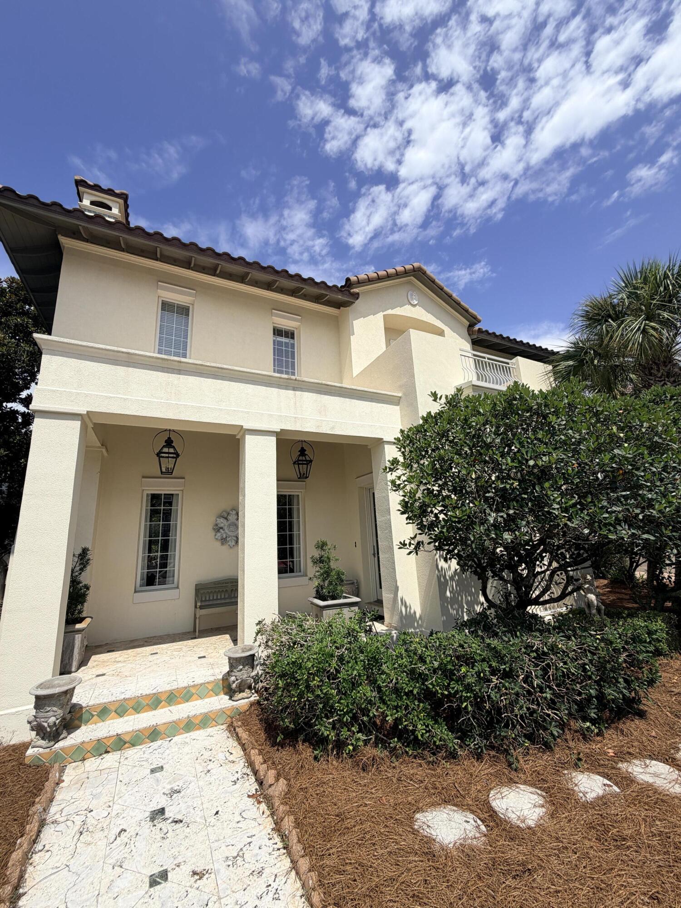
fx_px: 367
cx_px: 340
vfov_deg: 102.1
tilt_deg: +15.3
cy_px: 454
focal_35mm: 14
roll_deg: +2.7
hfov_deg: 85.7
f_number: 2.2
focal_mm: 2.22
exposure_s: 1/1259
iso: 20
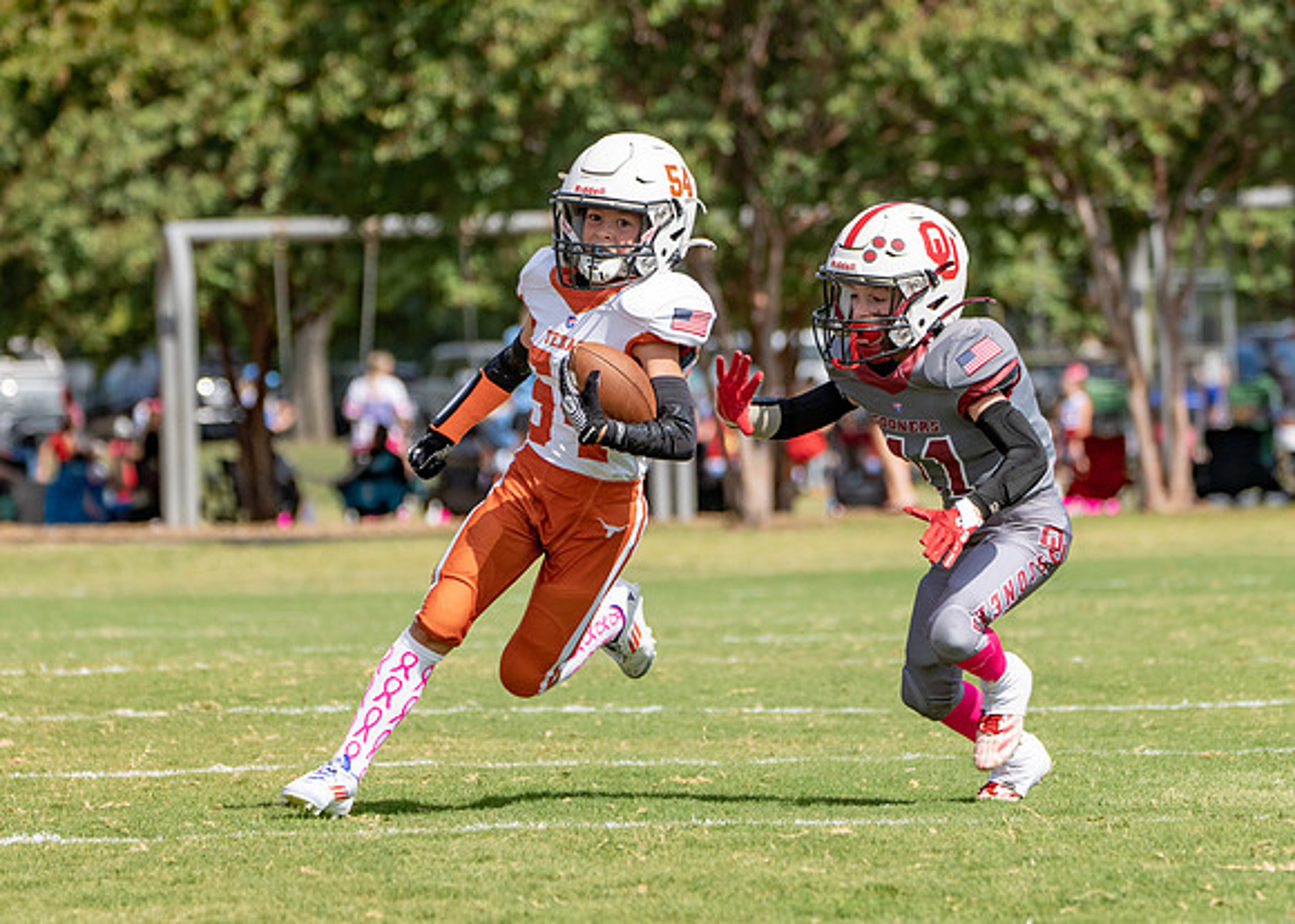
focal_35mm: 319
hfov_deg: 6.3
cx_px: 622
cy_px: 506
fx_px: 11712
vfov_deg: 4.5
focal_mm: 198
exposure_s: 1/1600
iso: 320
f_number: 5.6
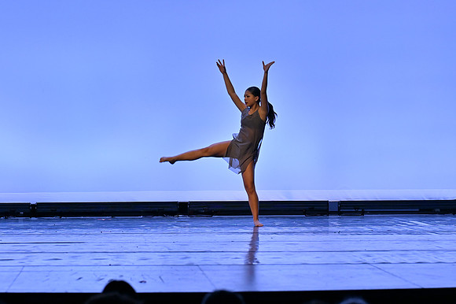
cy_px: 152
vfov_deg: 10.8
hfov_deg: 16.1
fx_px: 1608
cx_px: 228
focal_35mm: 127
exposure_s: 1/500
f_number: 2.8
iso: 500
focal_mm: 85
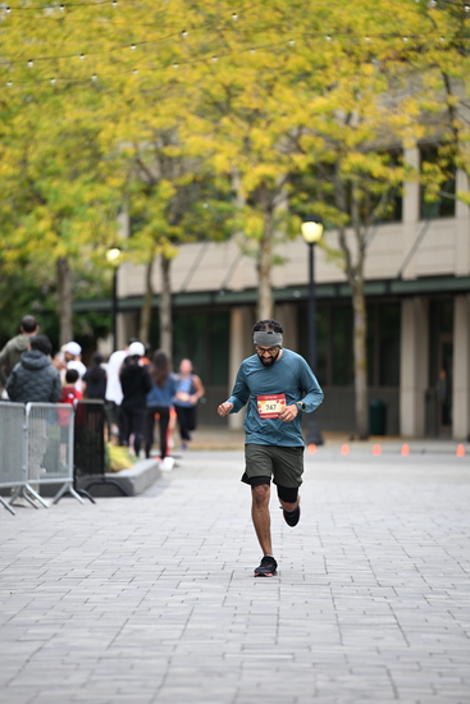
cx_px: 235
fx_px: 3914
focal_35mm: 200
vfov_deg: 10.3
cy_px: 352
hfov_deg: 6.9
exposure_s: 1/2000
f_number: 2.8
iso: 640
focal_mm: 200
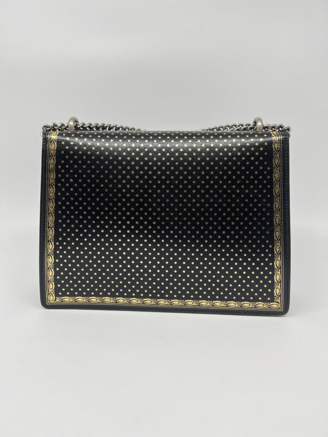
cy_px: 218
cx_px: 164
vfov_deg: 67.3
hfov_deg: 53.1
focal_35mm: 26
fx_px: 328
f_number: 1.5
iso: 40
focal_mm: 5.7
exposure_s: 1/100
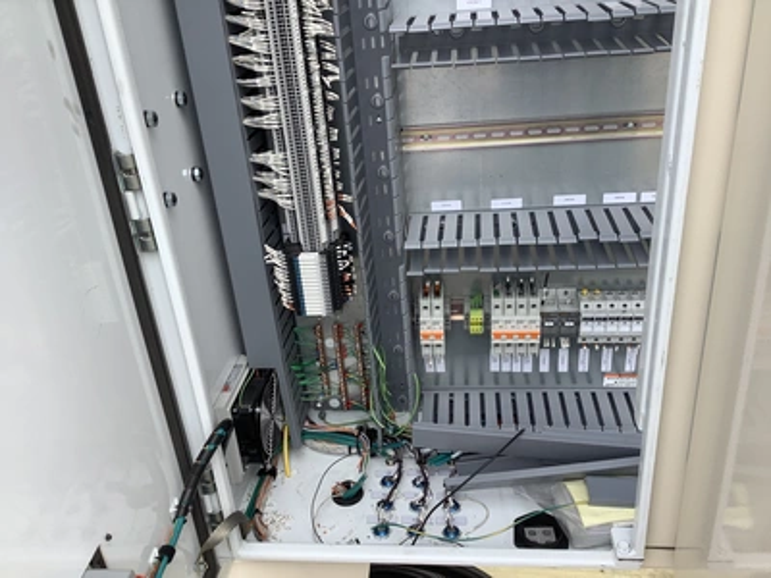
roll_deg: +4.0
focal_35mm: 31
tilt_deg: -25.9
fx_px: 690
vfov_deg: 45.4
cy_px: 289
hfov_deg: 58.4
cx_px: 386
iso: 25
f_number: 2.4
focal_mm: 3.3
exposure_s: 1/296
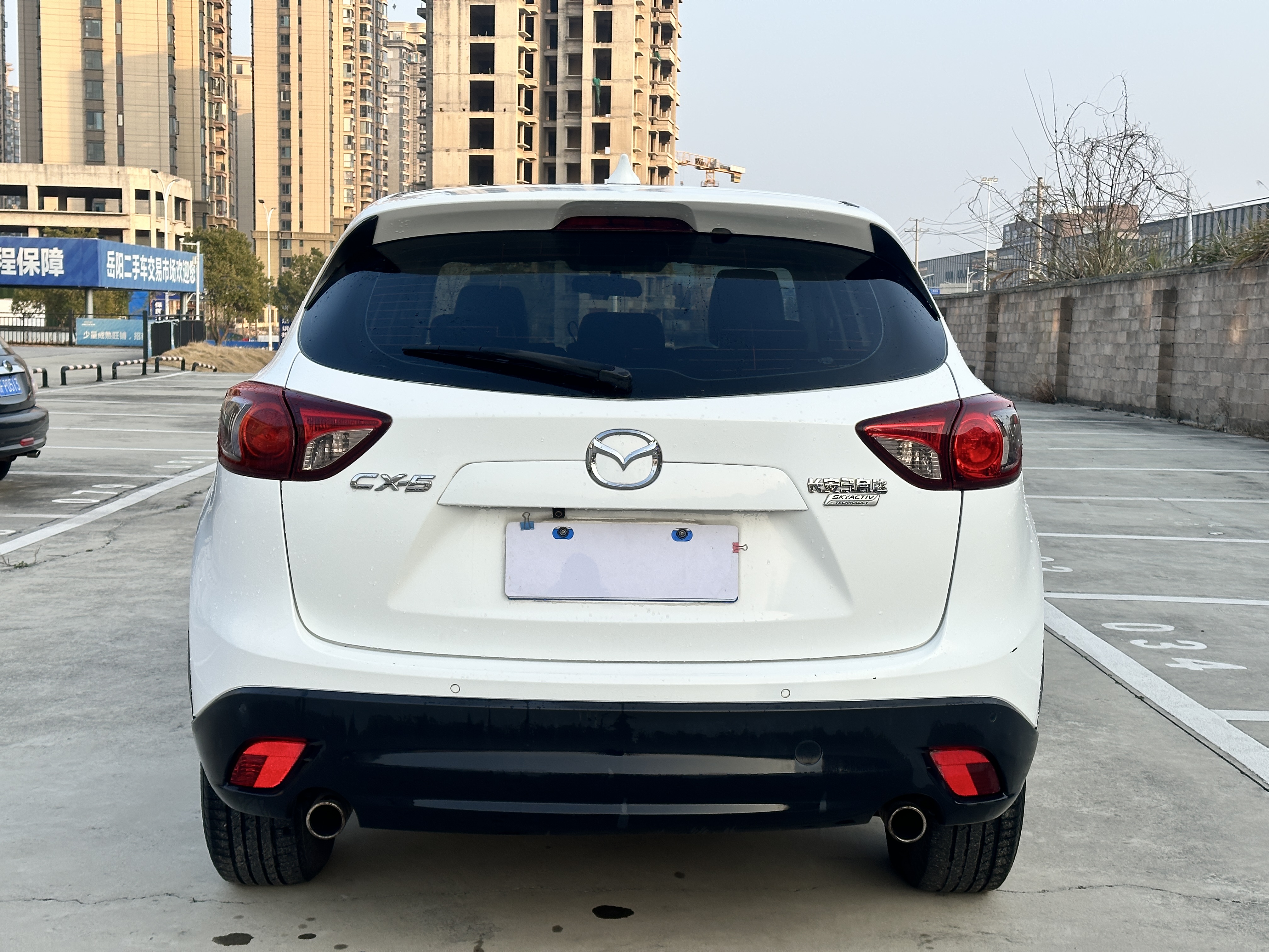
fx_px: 1760
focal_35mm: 48
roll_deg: -1.0
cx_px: 634
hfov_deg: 39.7
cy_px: 476
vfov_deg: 30.3
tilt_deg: -5.7
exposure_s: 1/1212
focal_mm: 6.86
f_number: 1.78
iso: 64
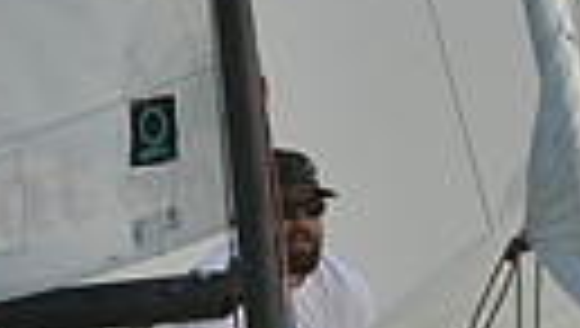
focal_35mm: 942
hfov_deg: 2.3
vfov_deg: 1.3
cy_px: 407
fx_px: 14508
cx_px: 450
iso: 280
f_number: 8
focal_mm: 200
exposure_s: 1/1250
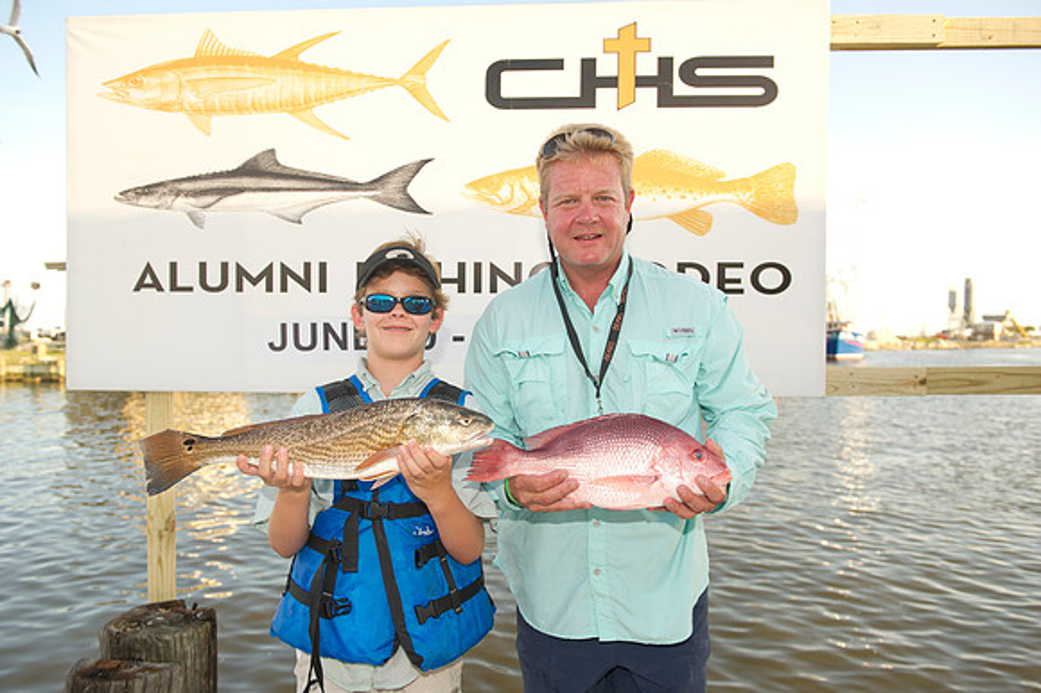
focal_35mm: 29
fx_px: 838
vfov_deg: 44.9
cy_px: 346
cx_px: 520
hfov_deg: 63.7
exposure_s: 1/200
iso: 125
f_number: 4.5
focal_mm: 29
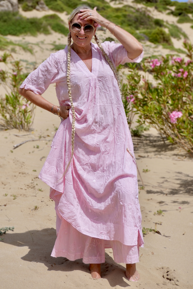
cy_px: 144
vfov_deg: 34.2
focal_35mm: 58
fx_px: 471
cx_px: 96
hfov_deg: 23.2
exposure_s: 1/1000
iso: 100
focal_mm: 39
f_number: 5.6
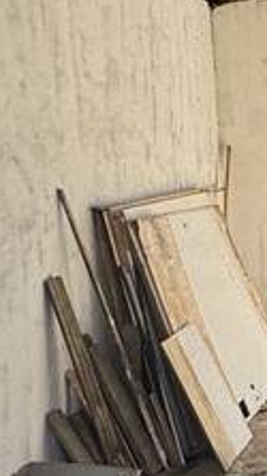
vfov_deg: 28.5
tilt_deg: -10.6
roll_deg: +1.1
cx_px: 453
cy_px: 290
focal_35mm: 74
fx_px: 934
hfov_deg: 14.6
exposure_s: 1/591
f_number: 2.2
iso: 40
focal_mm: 2.22
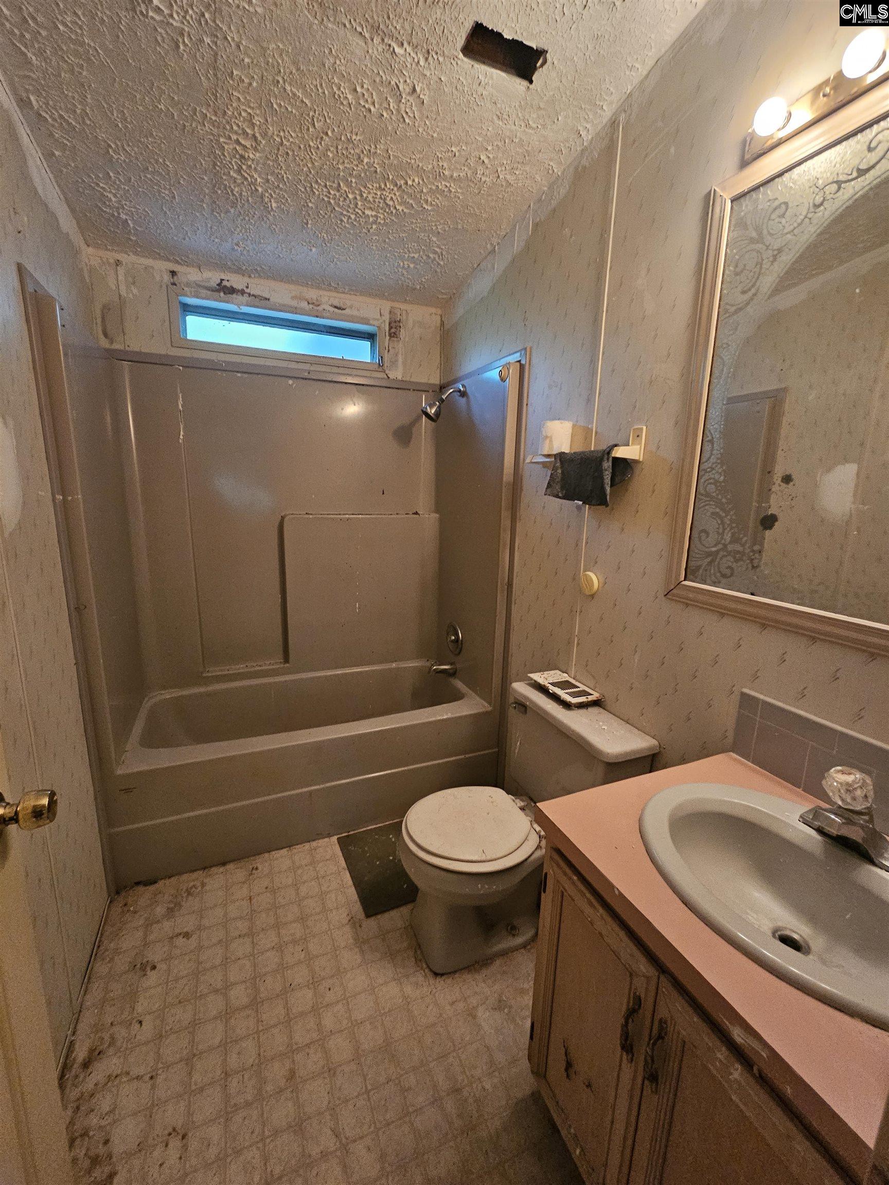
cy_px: 592
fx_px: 445
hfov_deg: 89.9
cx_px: 444
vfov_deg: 106.2
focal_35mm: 13
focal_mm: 2.2
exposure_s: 1/24
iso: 640
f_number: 2.2
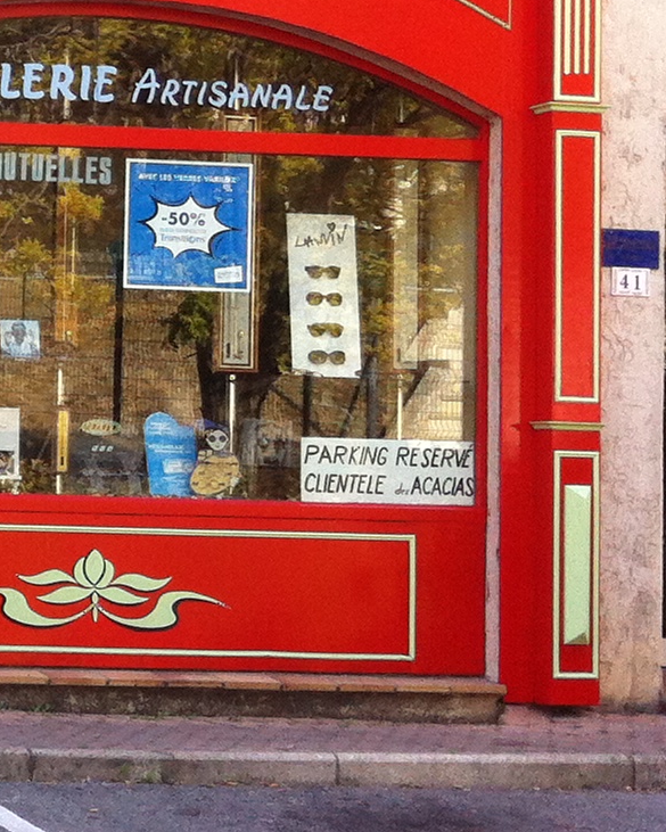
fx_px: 2981
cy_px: 374
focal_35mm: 121
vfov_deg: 15.9
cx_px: -790
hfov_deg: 11.2
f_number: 2.8
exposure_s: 1/200
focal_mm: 3.85
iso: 80
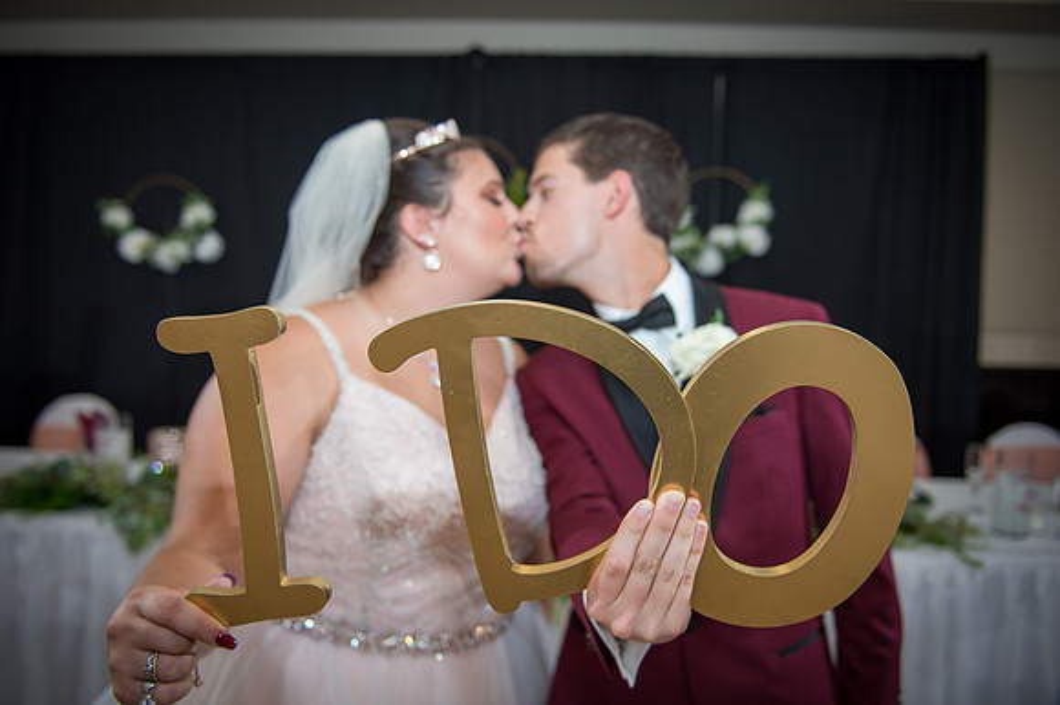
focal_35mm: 28
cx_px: 530
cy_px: 352
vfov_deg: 46.4
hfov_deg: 65.5
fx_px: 824
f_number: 2.8
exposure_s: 1/125
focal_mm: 28
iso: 400
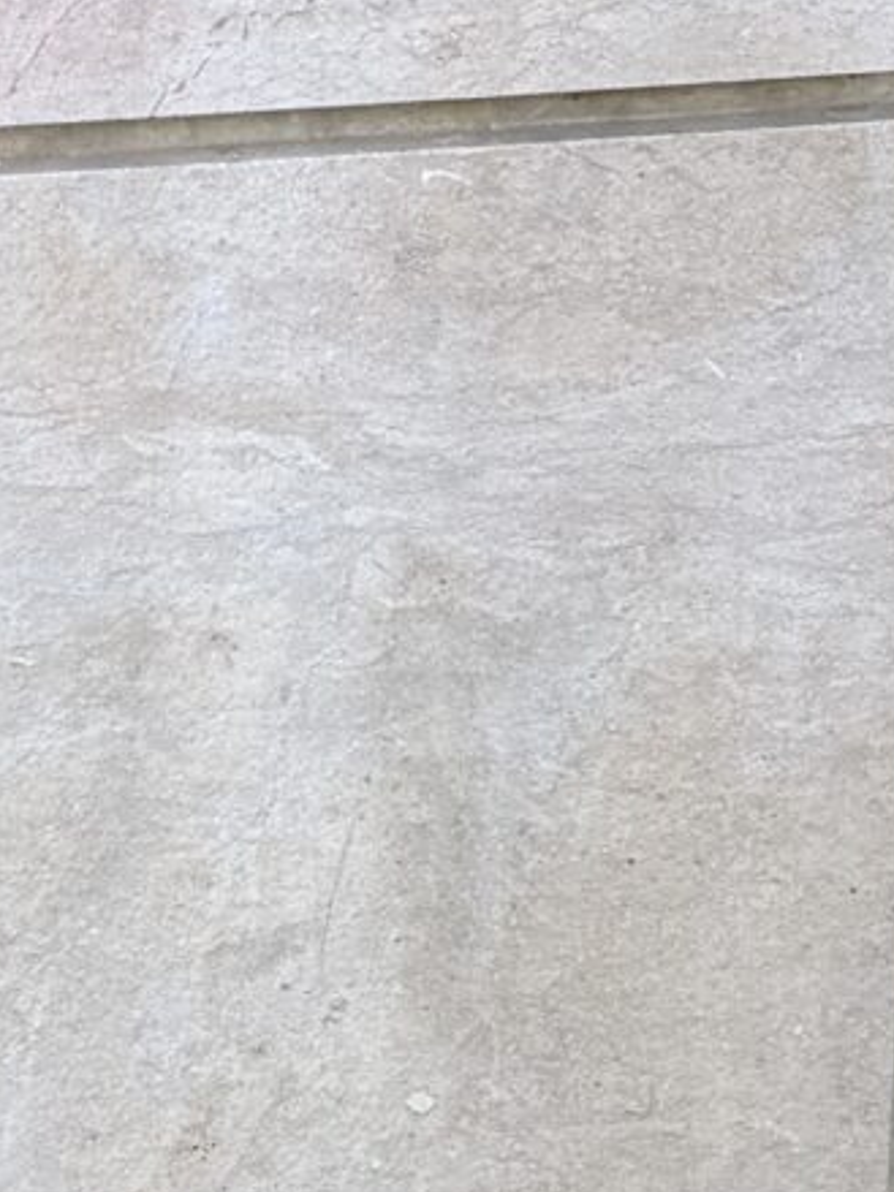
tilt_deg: -5.4
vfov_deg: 11.8
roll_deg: +0.1
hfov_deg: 9.6
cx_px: -1071
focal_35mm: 140
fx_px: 4823
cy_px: -1550
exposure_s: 1/414
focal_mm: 6.76
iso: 80
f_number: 1.78
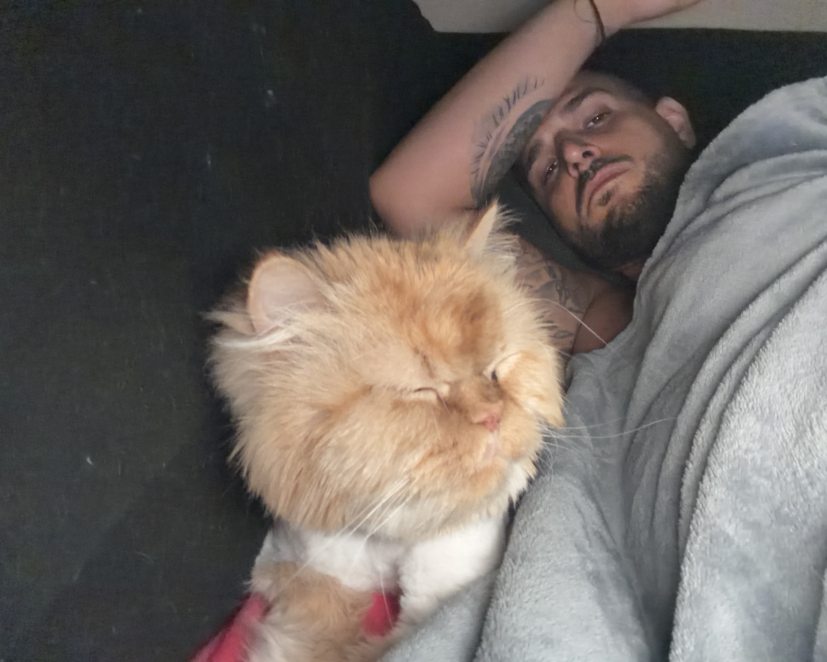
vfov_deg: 58.8
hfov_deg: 70.3
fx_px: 587
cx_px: 416
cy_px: 331
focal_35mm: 24
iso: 800
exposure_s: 1/25
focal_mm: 2.71
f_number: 1.9
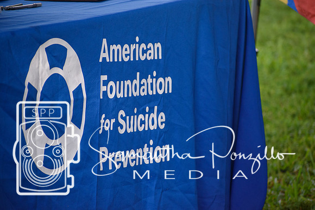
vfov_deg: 5.0
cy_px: 105
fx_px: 2429
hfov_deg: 7.4
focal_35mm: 278
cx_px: 158
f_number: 5.3
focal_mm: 185
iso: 800
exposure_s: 1/1000
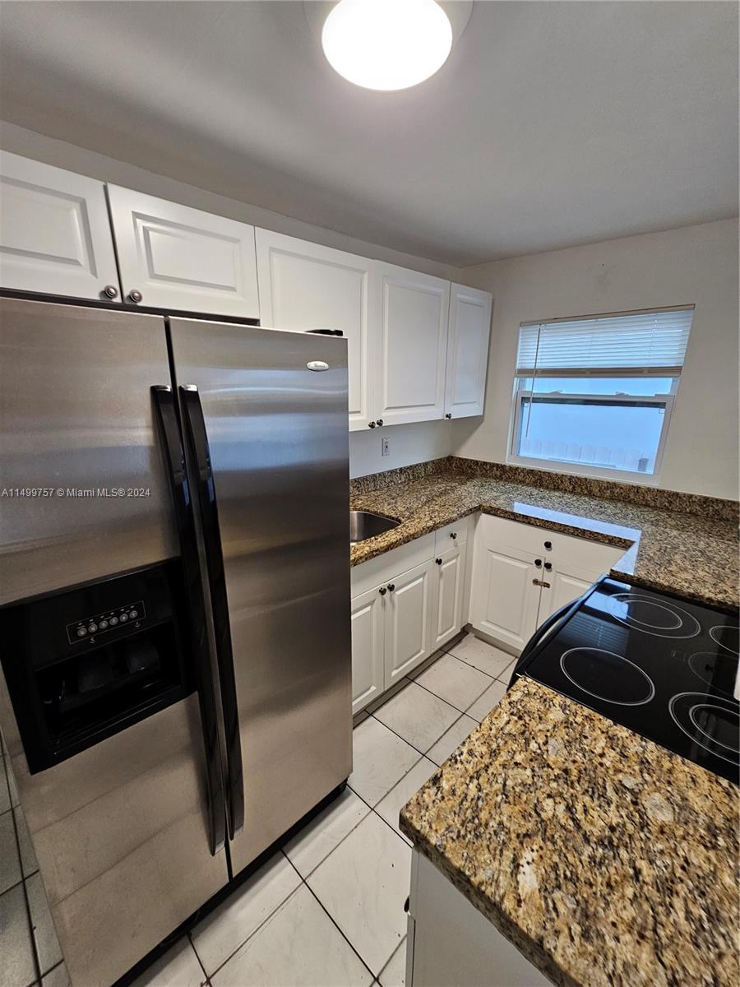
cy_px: 494
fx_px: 371
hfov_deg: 89.9
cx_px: 370
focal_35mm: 13
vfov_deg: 106.2
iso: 160
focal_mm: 2.2
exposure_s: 1/60
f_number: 2.2
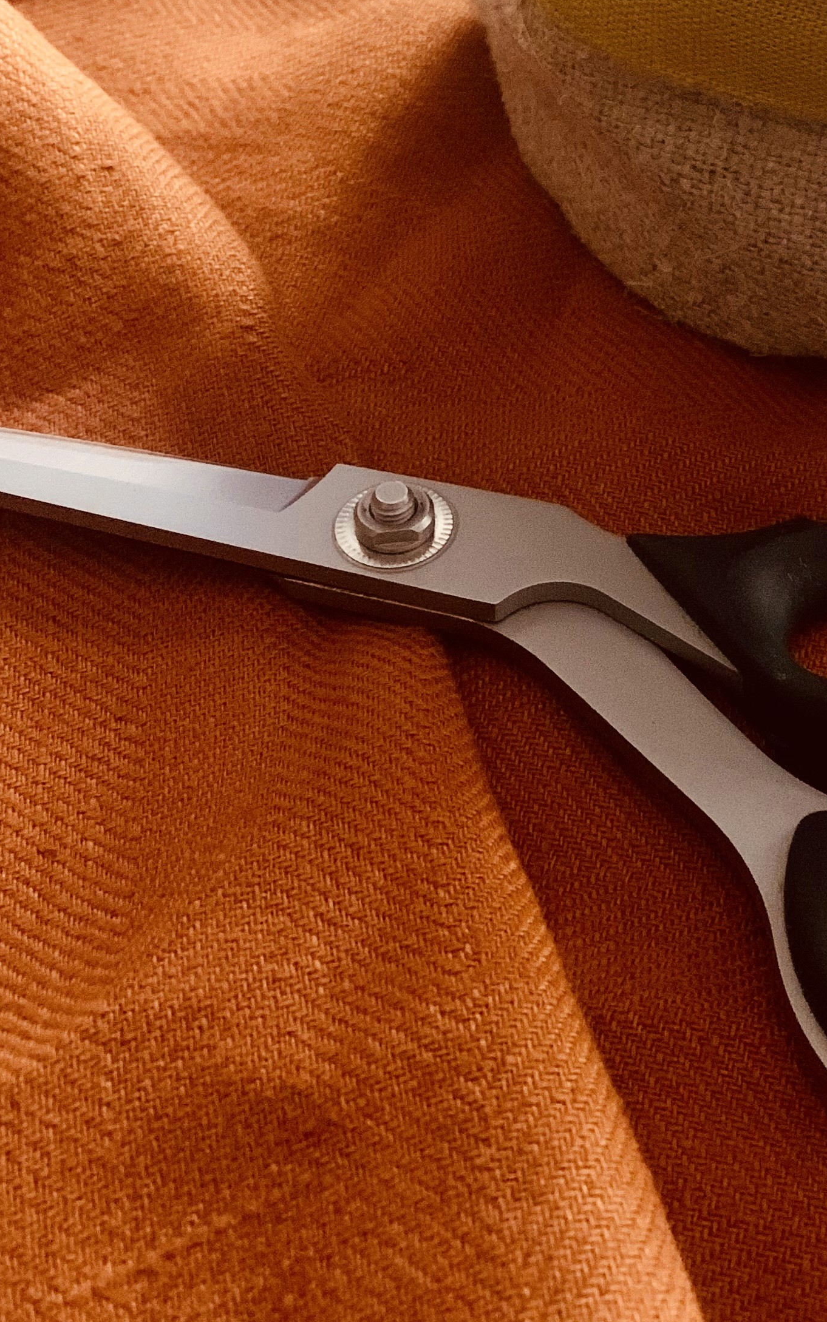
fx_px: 1839
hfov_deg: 24.7
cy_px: 367
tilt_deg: -45.9
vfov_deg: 38.8
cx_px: 731
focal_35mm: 51
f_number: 1.8
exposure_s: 1/24
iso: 800
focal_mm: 4.25
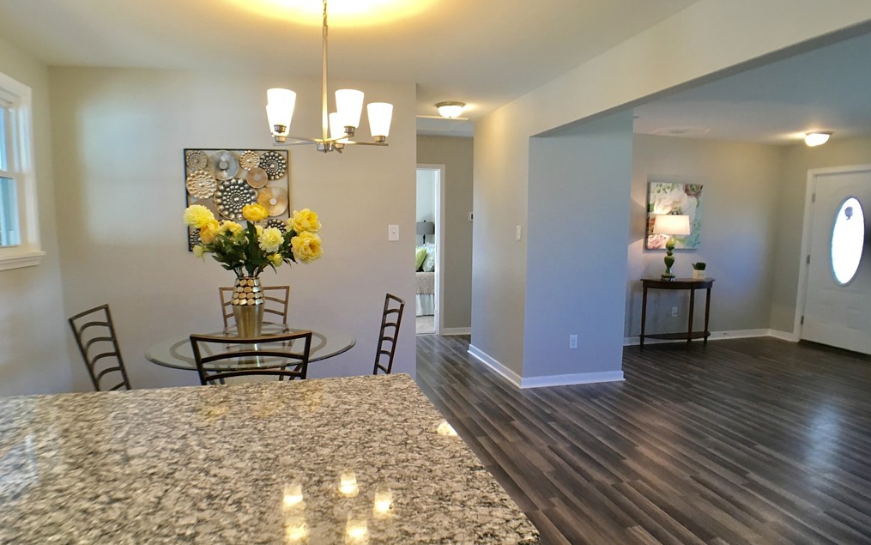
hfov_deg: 61.2
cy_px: 298
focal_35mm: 31
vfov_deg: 40.6
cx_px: 433
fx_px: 736
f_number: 2.2
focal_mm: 4.15
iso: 40
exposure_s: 1/30
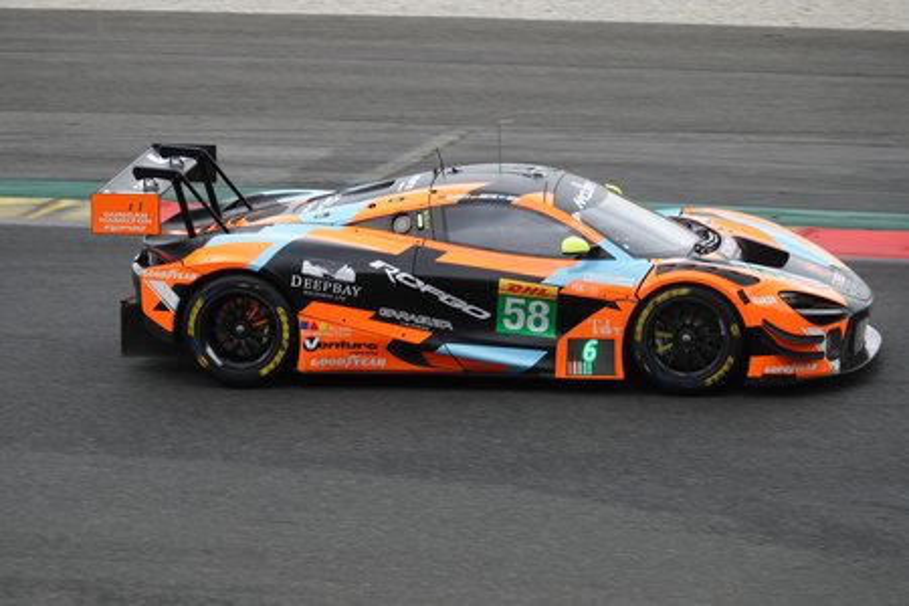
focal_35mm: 184
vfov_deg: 7.5
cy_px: 303
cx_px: 454
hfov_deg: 11.2
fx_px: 4646
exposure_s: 1/1000
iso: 250
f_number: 4
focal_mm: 67.46
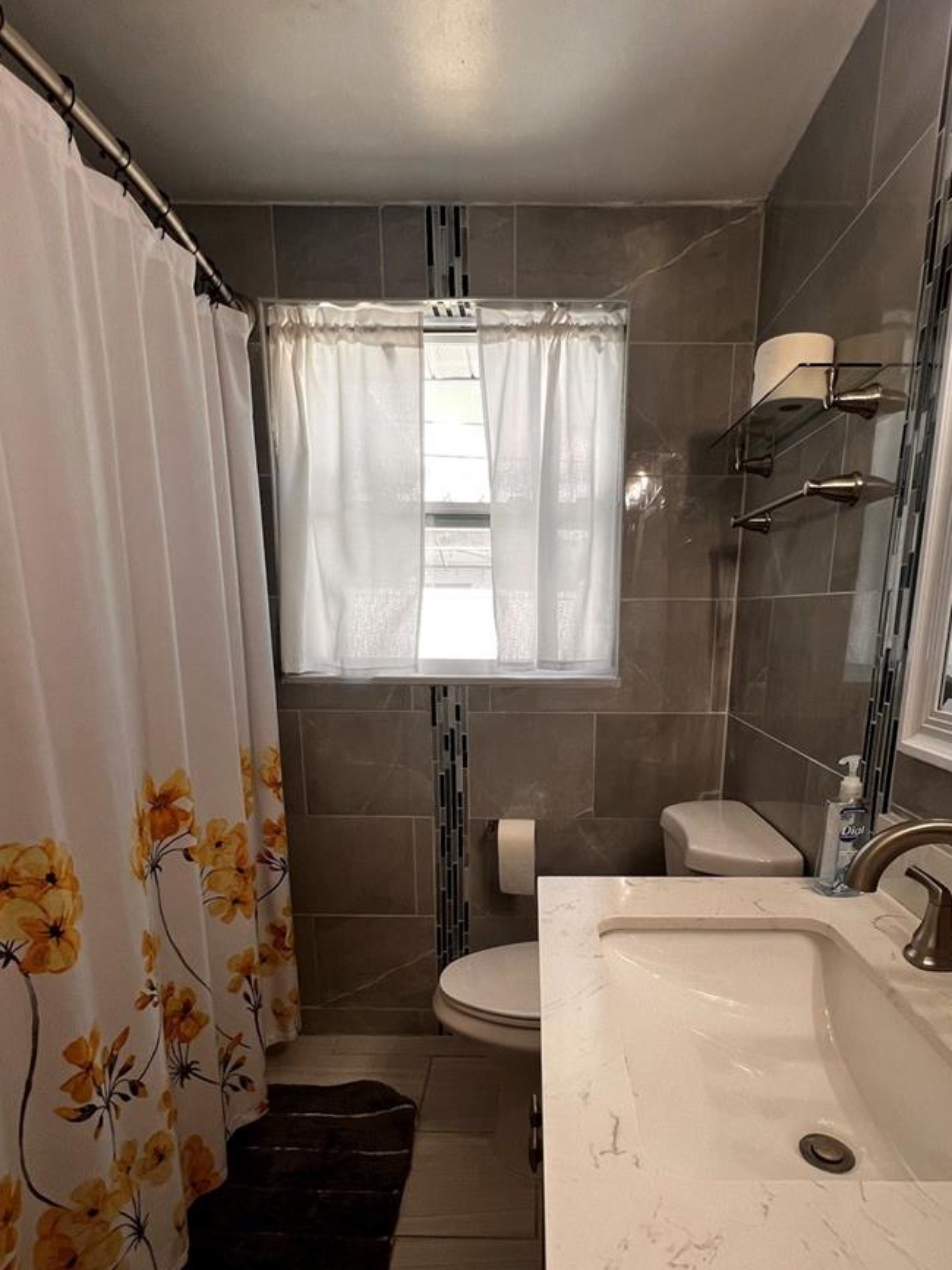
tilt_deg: -13.2
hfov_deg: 71.4
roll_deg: +0.1
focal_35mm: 18
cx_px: 520
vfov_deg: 86.4
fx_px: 660
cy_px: 778
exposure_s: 1/120
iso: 64
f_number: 1.8
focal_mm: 1.57
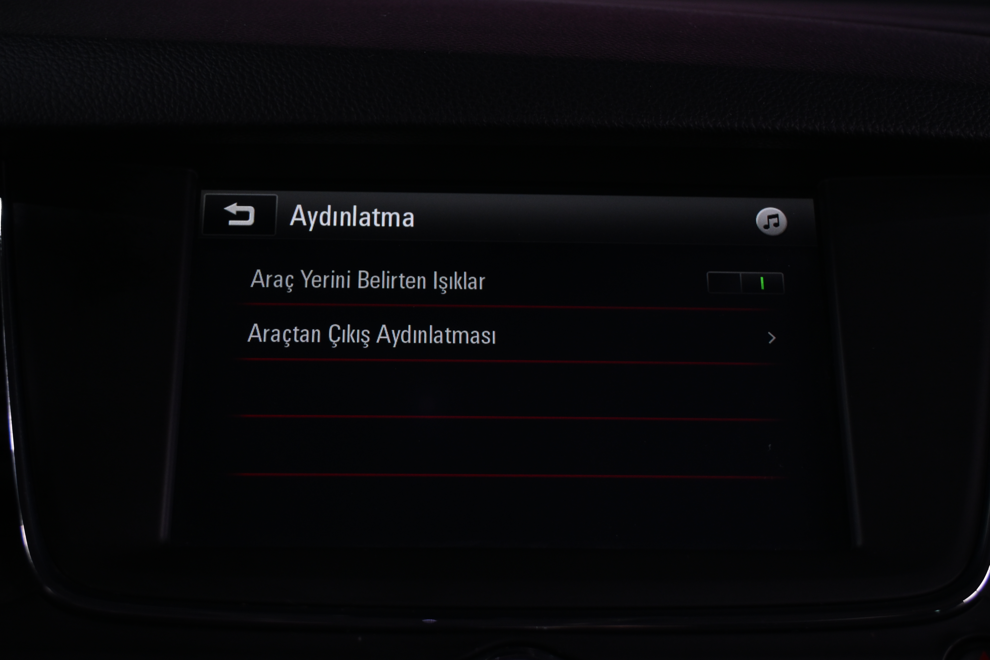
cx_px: 495
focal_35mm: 51
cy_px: 330
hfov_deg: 38.9
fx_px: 1402
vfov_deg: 26.5
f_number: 5
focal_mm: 34
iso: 640
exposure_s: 1/50
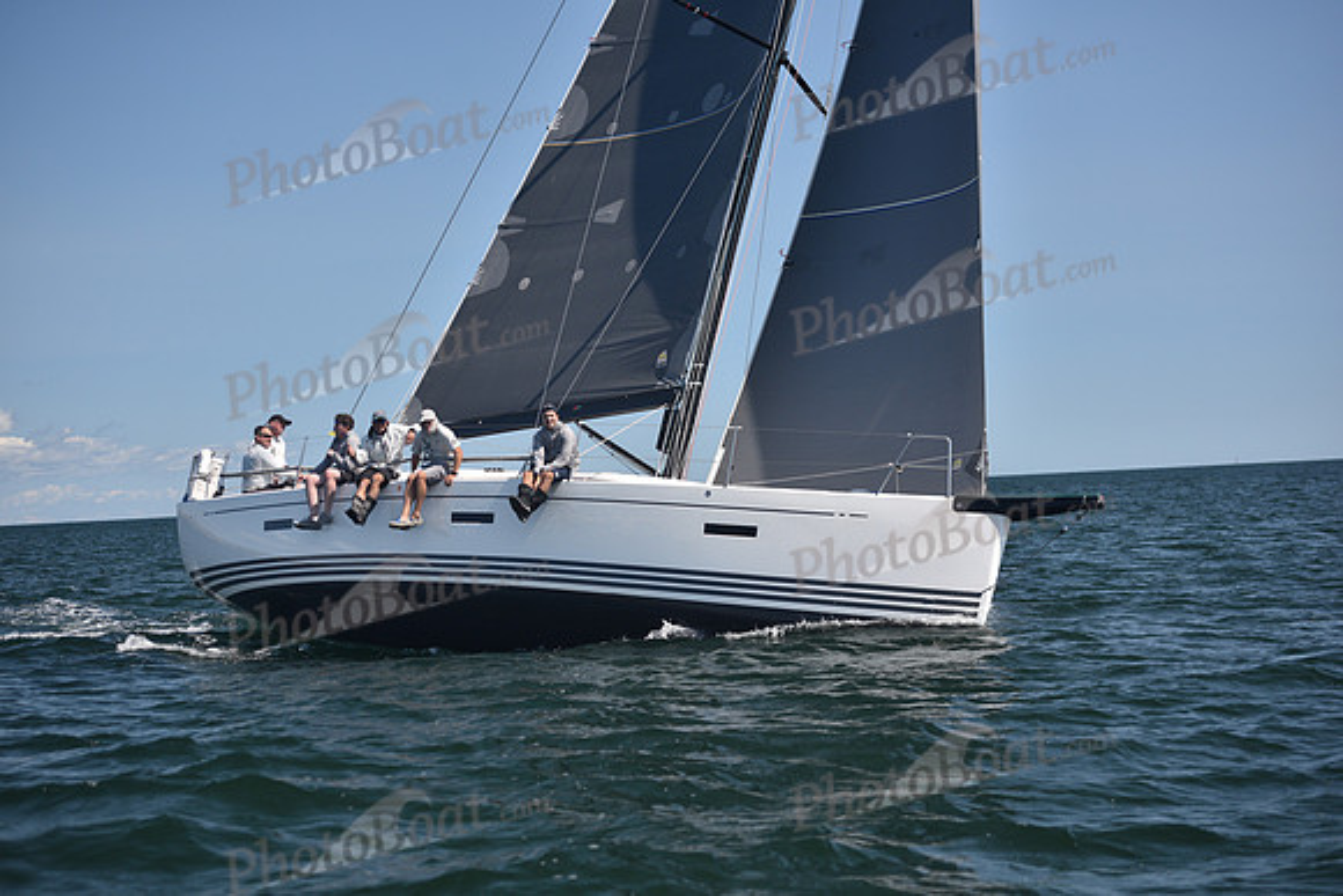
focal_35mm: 70
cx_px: 672
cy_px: 448
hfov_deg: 28.8
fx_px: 2612
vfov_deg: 19.5
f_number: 3.2
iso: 250
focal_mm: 70
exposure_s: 1/2000
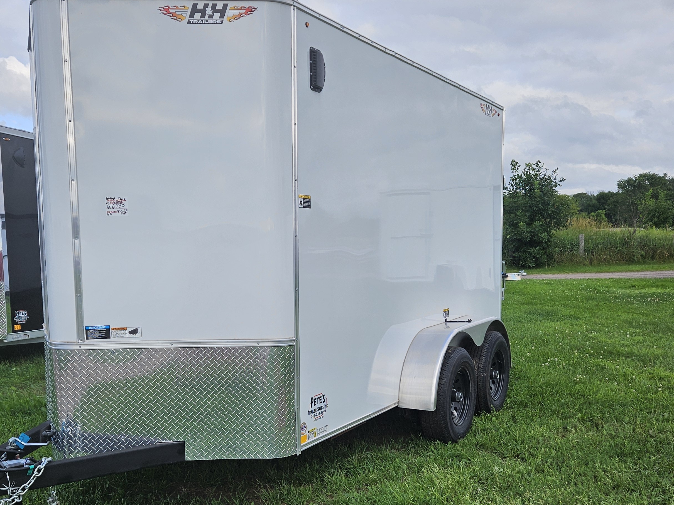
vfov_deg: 37.5
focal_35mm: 38
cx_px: 293
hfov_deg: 48.8
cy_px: 316
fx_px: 740
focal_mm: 5.4
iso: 25
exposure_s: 1/1036
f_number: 1.8
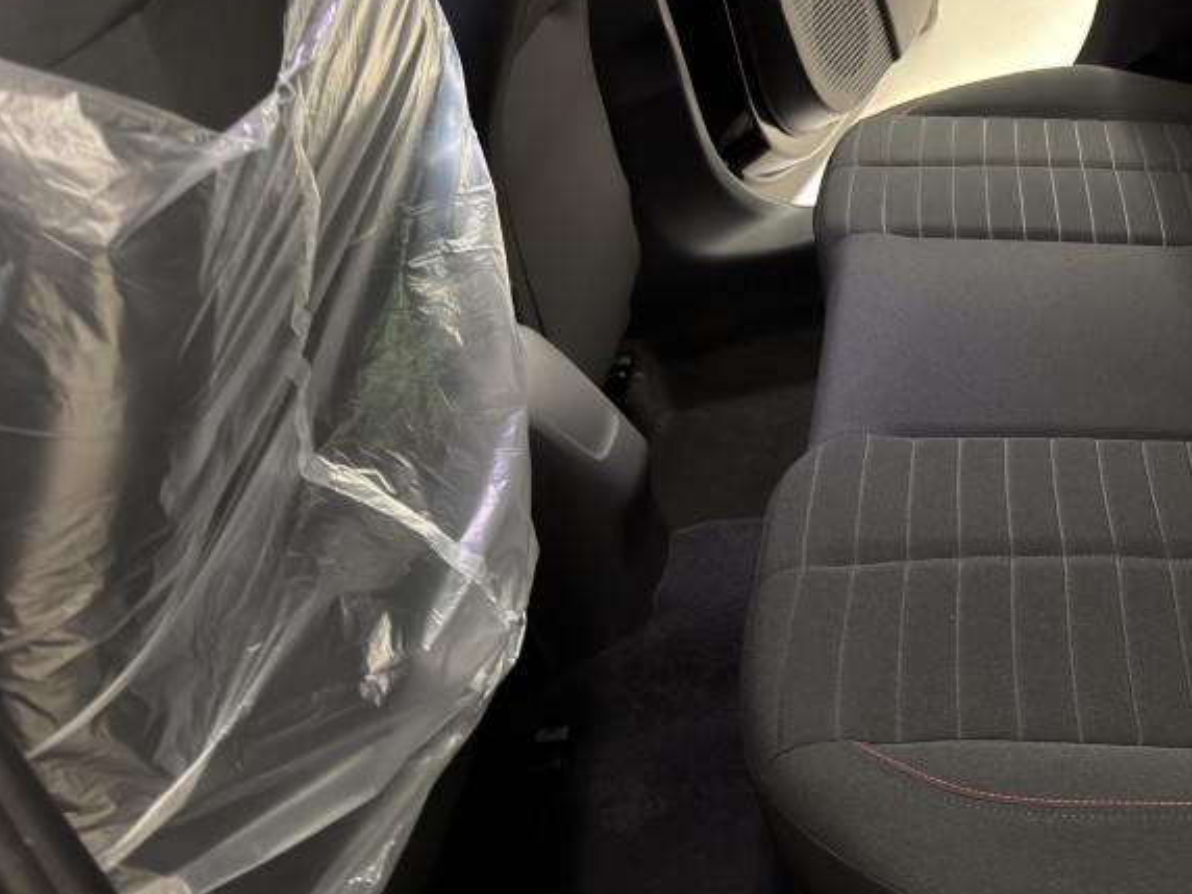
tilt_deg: -31.6
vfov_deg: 33.6
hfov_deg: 41.5
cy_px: 442
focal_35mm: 43
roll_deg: +16.7
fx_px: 1481
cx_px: 994
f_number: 1.78
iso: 640
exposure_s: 1/20
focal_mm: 6.76
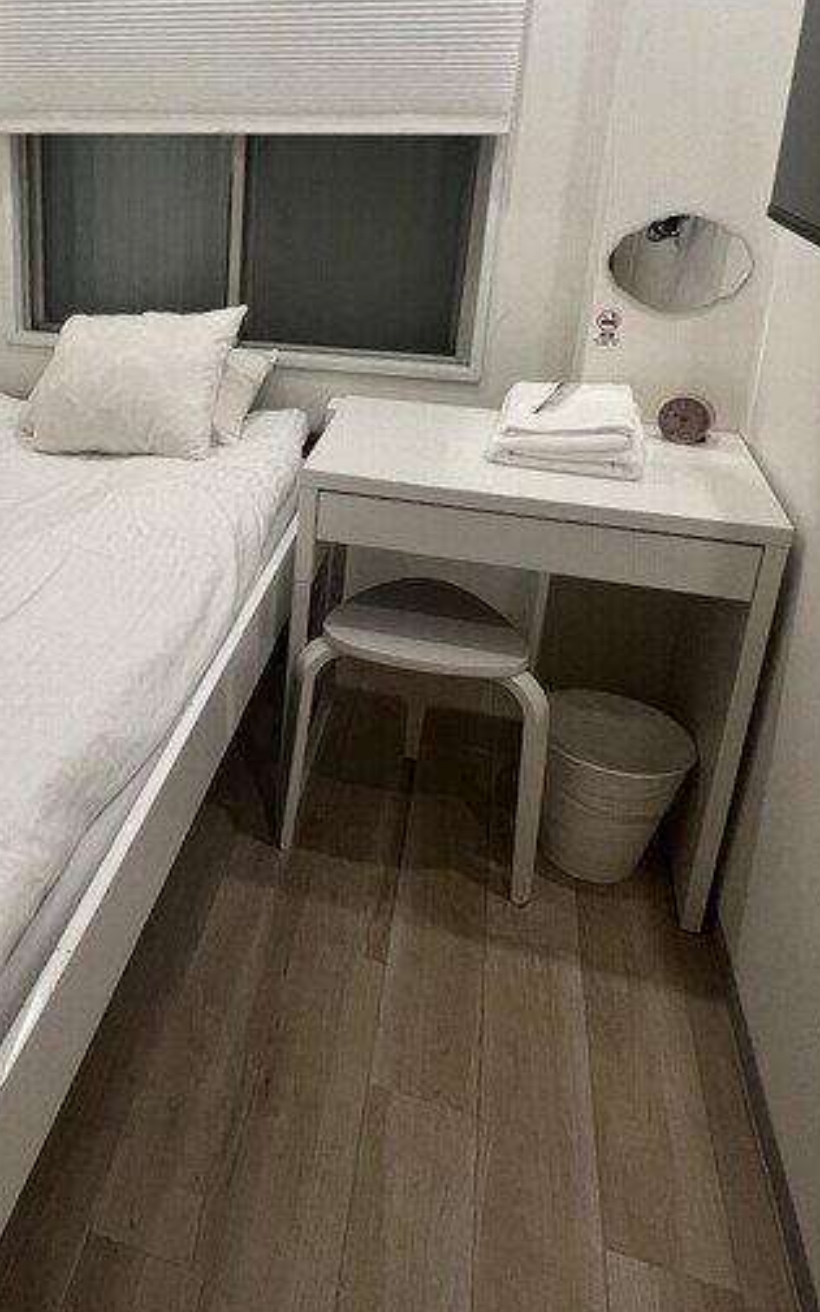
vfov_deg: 65.2
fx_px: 1001
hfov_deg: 41.5
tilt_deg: -19.6
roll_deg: +0.4
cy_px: 469
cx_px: 104
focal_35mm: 28
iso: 125
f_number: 1.8
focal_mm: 1.57
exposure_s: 1/100
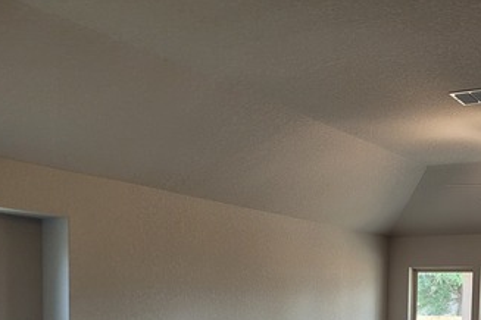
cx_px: 450
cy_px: 349
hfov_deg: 34.9
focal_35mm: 53
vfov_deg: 23.9
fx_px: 708
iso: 125
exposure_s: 1/120
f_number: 1.8
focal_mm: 5.4
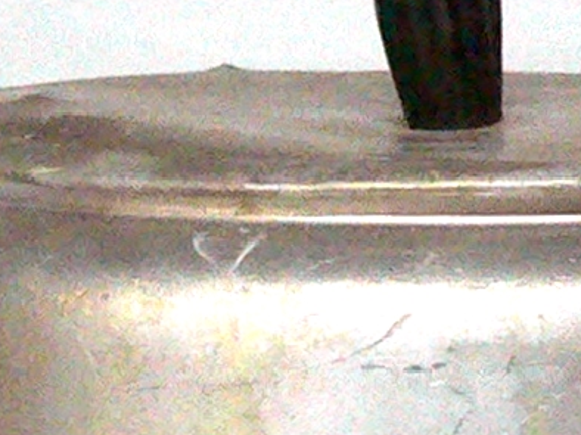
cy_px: 725
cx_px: 438
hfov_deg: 8.5
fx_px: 3925
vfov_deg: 6.2
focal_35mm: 234
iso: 400
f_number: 2.8
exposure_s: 1/30
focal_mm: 6
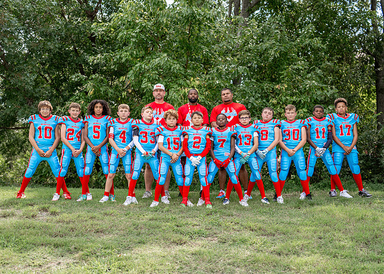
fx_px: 611
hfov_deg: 34.9
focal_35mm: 56
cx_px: 193
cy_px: 145
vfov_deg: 25.3
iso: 100
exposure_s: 1/1000
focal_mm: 50
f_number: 2.5
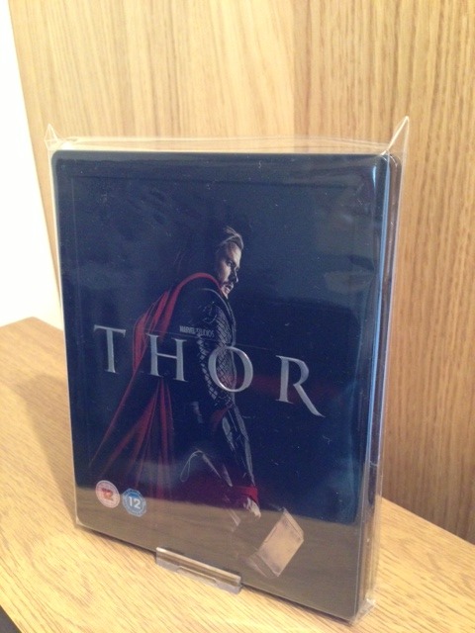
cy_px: 316
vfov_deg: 55.4
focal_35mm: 33
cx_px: 238
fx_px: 604
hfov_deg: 42.9
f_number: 2.4
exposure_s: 1/17
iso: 400
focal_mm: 4.1
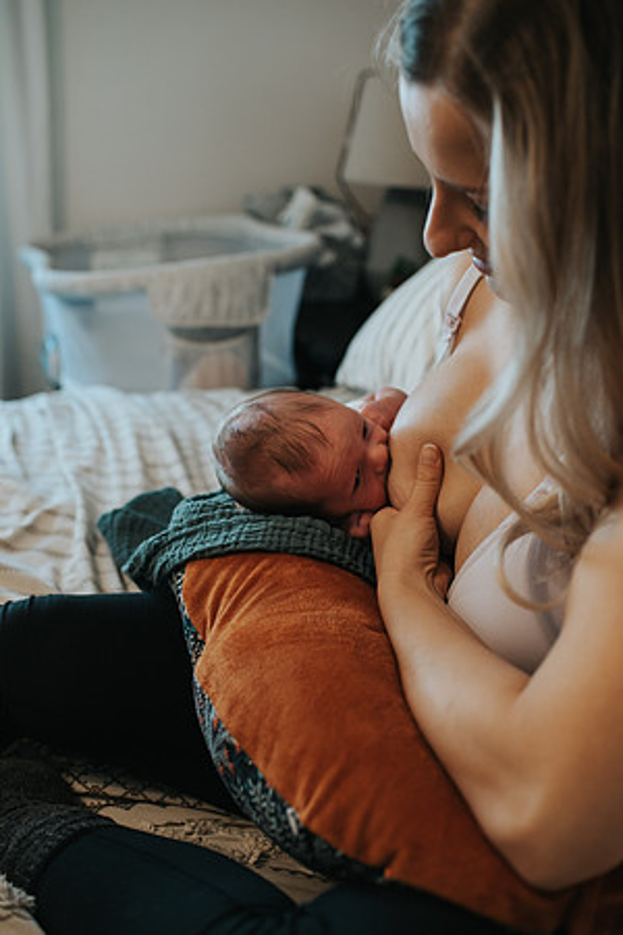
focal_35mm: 35
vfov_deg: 54.4
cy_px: 468
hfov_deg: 37.9
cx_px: 312
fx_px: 908
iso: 1000
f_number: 2.8
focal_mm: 35
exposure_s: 1/250
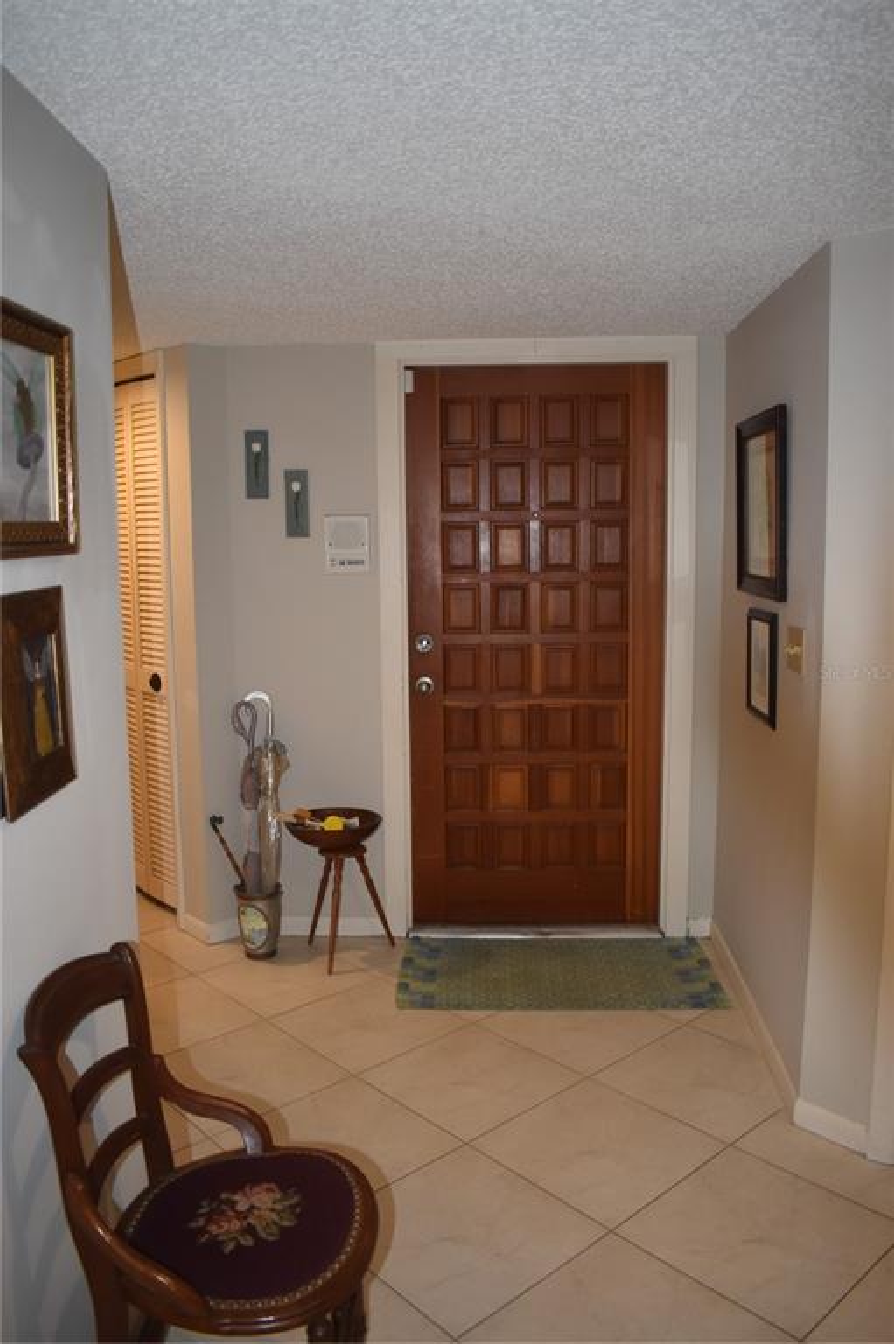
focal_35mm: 27
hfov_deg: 47.9
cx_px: 447
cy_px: 672
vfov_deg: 67.4
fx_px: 1007
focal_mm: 18
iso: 800
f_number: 3.5
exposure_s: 1/125
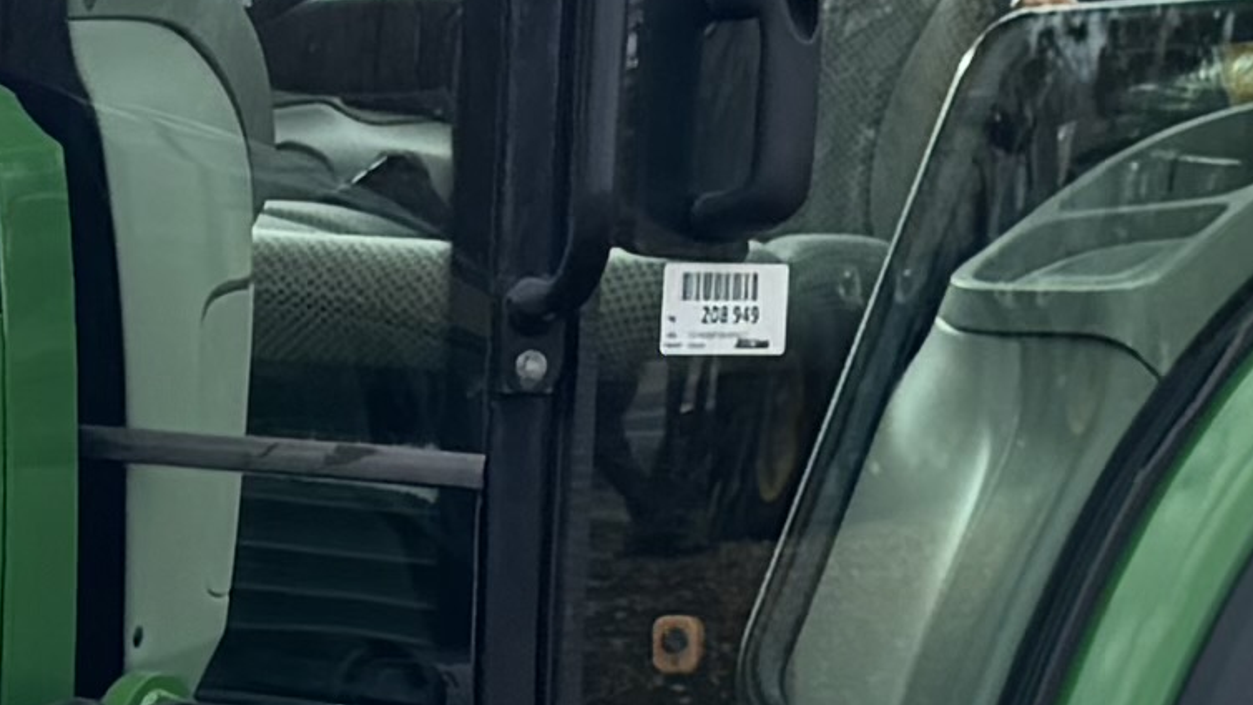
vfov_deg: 6.0
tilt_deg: -6.7
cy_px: 1171
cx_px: -530
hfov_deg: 10.6
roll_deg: -0.4
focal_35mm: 198
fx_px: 6578
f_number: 1.78
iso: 80
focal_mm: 6.76
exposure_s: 1/1488
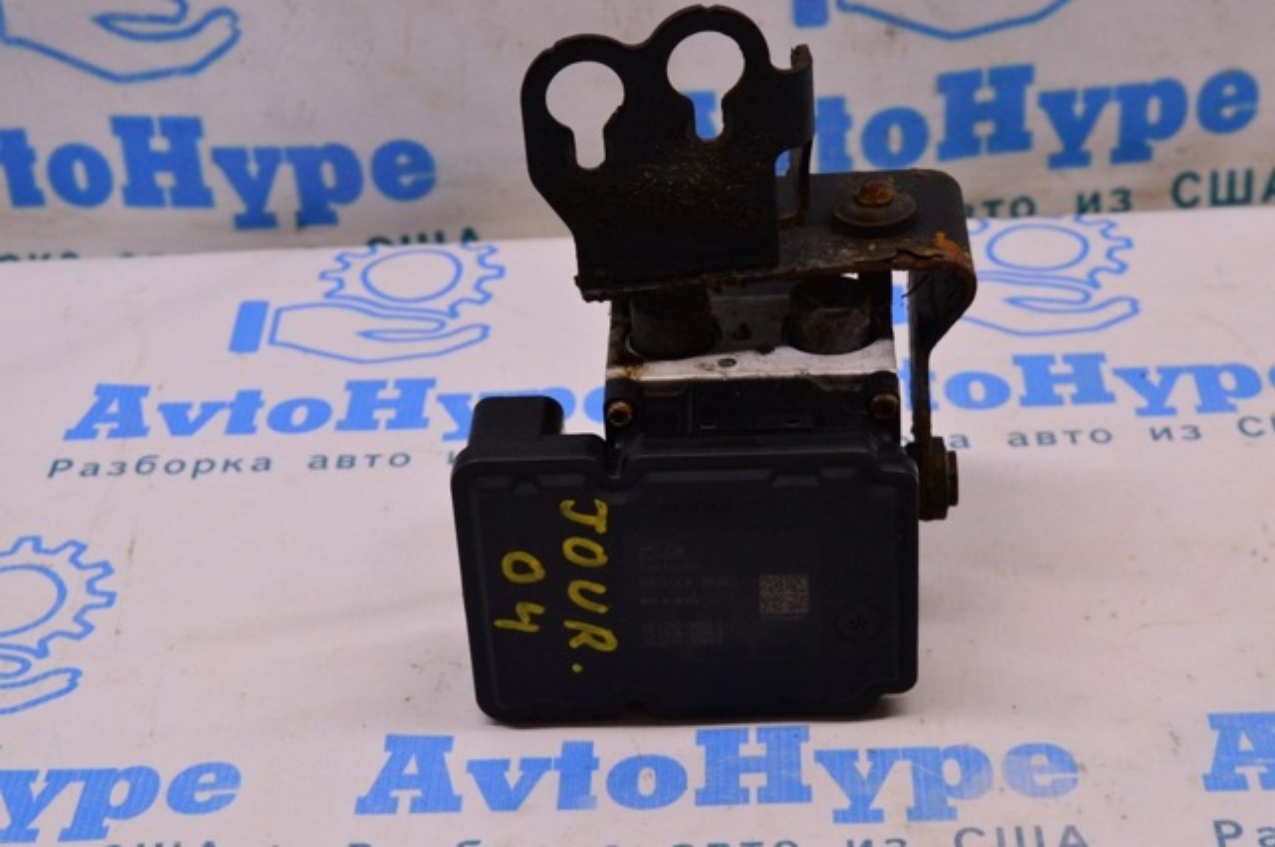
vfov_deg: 18.9
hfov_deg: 28.1
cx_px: 638
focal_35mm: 72
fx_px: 2547
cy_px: 424
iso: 1600
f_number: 8
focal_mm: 48
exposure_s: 1/125
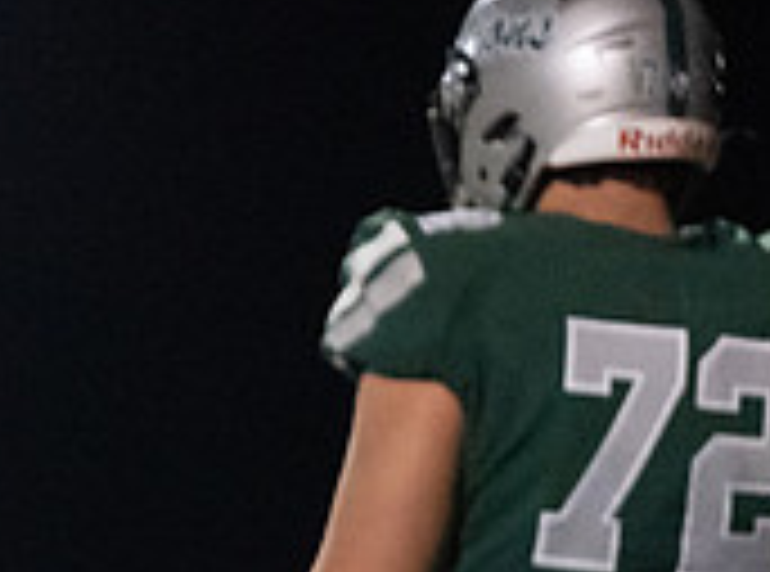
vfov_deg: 1.6
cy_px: 1199
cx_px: -687
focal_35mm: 935
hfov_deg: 2.1
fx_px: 20725
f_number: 2.8
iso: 12800
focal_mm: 200
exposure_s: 1/1250
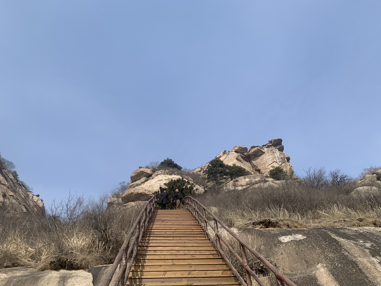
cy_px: 143
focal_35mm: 26
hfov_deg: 67.3
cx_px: 190
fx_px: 286
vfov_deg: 53.1
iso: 25
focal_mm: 4.25
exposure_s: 1/2755
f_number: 1.8
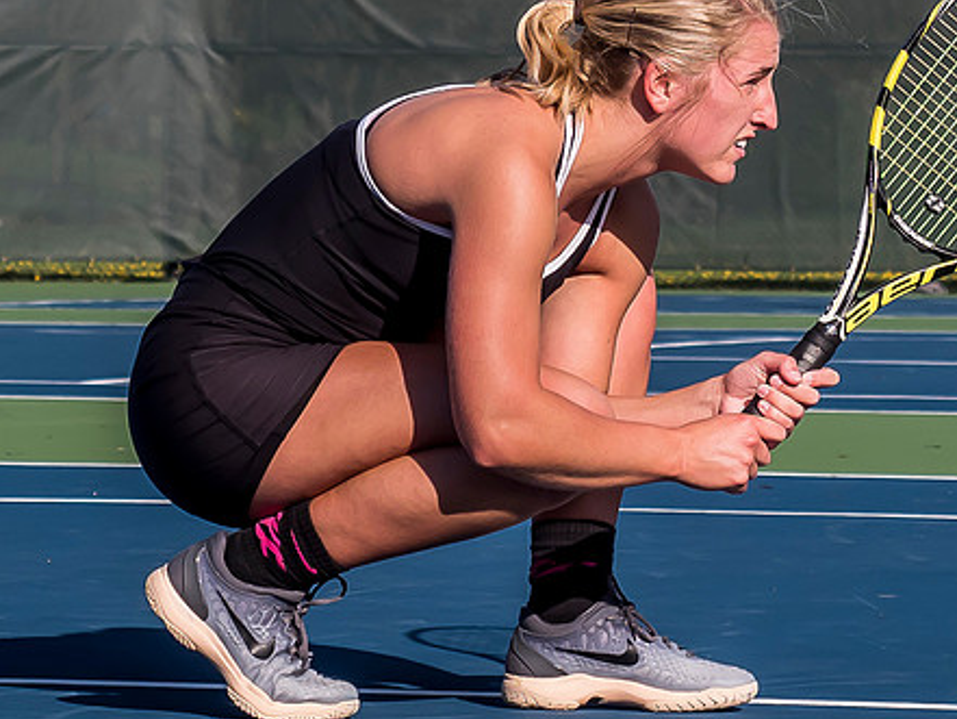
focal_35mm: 274
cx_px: 548
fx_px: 7577
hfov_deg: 7.2
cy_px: 211
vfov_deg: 5.4
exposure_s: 1/1600
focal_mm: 40
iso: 320
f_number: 4.5
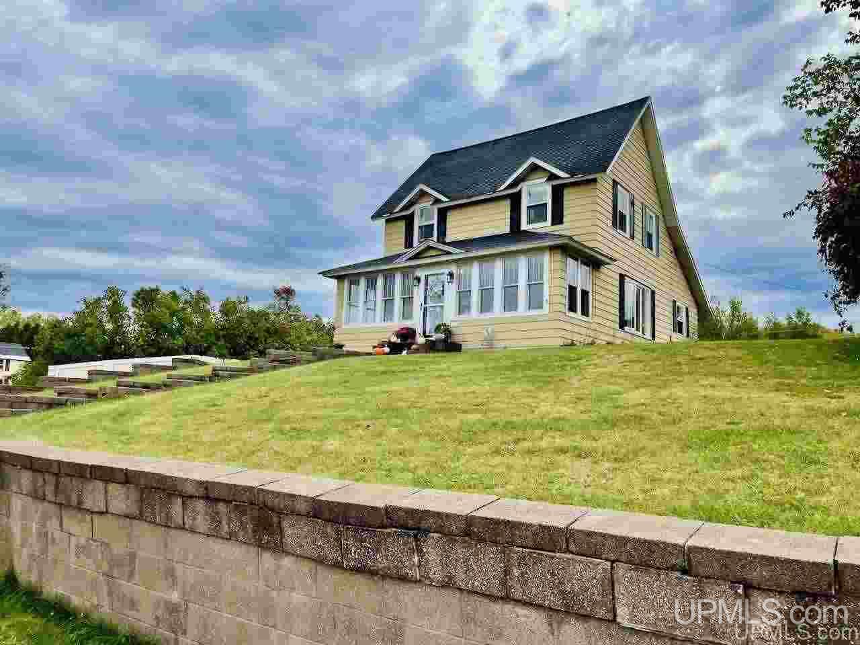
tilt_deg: +7.8
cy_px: 322
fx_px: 646
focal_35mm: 26
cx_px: 430
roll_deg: -1.9
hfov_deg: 67.3
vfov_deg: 53.1
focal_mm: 4.2
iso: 32
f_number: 1.6
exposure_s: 1/3125
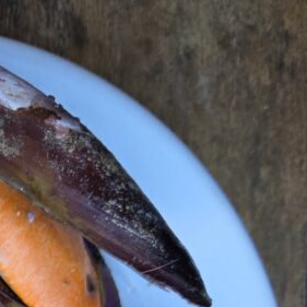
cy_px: 414
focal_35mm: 74
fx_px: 743
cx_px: -78
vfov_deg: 20.9
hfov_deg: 21.4
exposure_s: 1/180
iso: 64
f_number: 1.8
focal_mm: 5.4
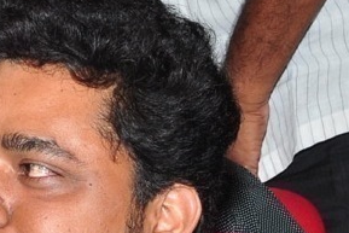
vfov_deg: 4.2
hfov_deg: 6.3
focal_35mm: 323
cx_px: 466
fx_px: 3133
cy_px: 385
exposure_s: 1/125
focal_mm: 52
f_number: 11
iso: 500
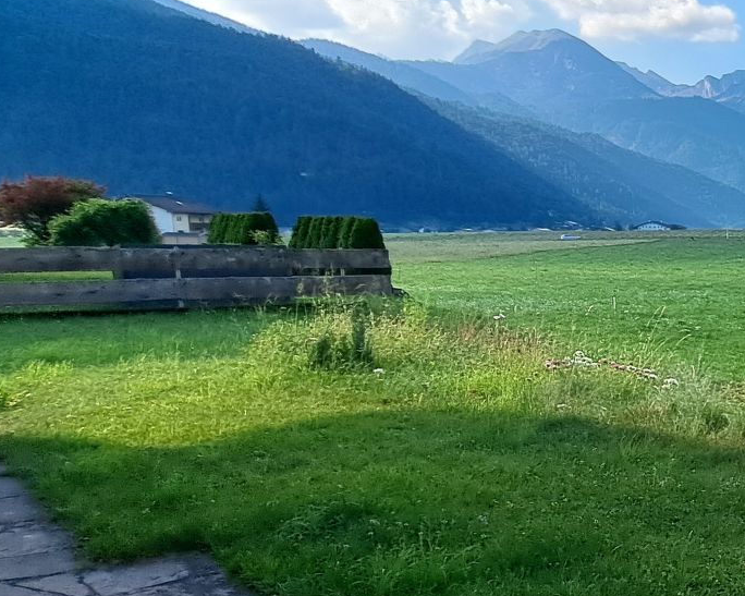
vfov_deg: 39.0
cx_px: 1034
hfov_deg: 32.0
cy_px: 350
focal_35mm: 38
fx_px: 838
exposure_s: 1/1017
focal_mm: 1.74
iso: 50
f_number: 2.2
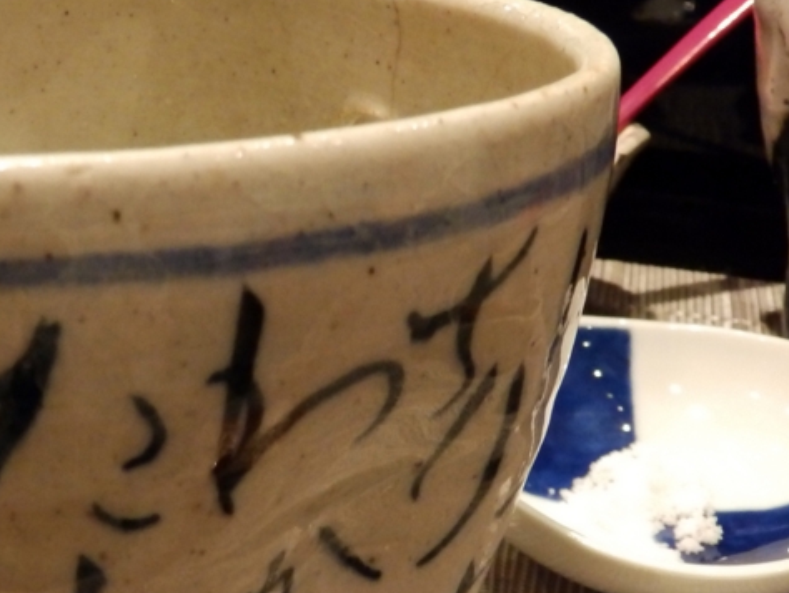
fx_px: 1231
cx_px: 198
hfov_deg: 34.8
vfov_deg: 26.7
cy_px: 441
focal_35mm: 54
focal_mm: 5.7
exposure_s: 1/20
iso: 800
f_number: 3.7
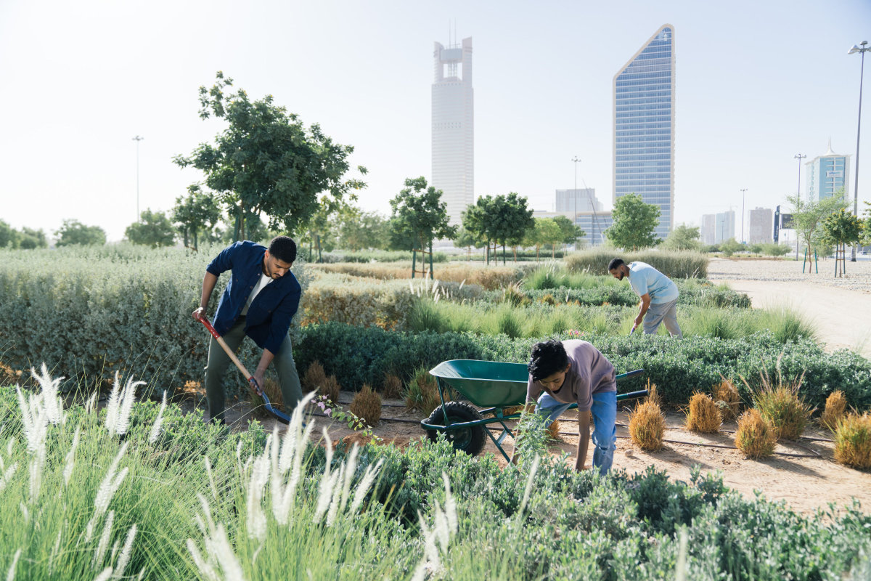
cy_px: 290
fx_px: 629
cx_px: 436
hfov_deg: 69.4
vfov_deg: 49.6
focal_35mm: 26
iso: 400
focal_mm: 26
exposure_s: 1/4000
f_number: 2.8
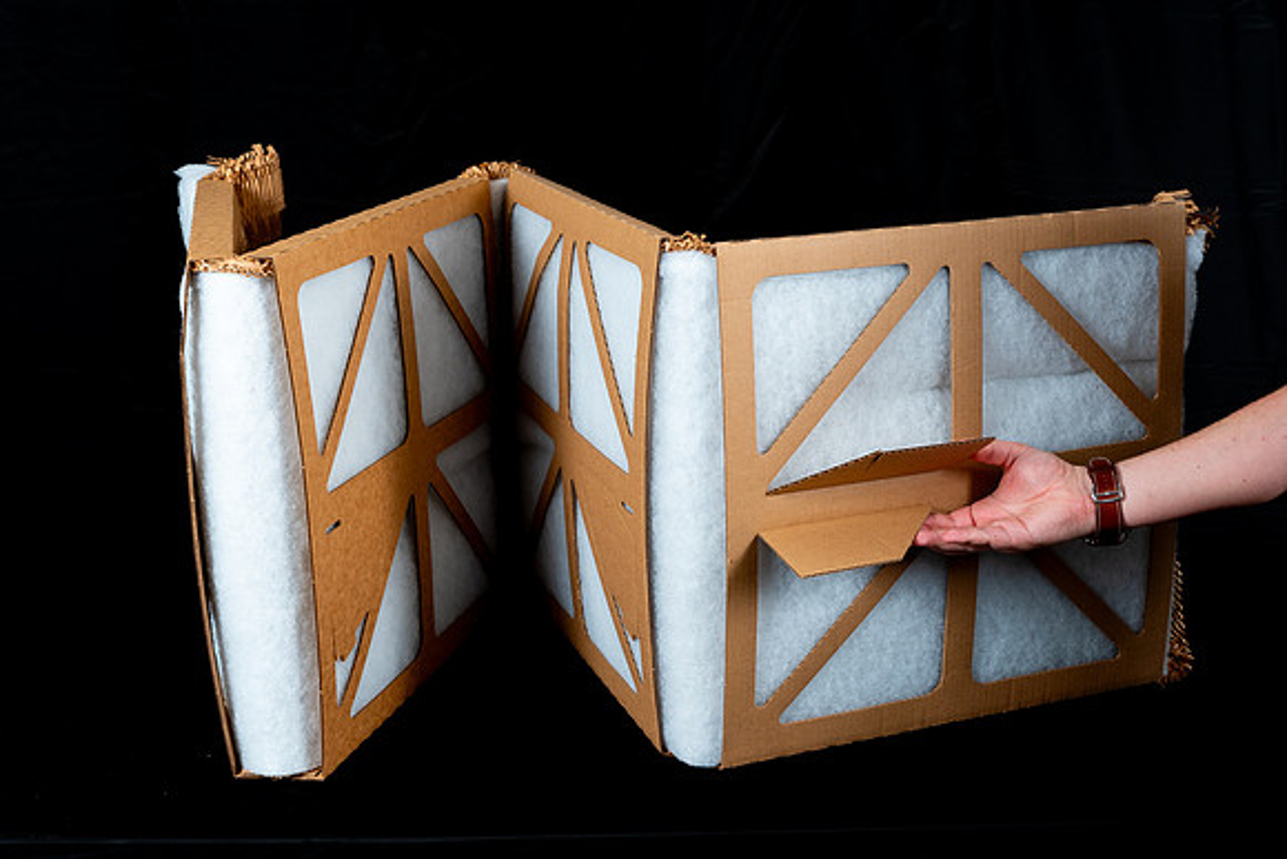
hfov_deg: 35.6
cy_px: 430
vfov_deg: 24.2
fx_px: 2002
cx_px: 644
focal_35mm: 56
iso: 160
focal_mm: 56
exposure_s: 1/125
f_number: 8
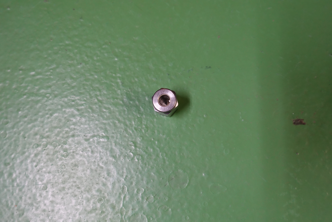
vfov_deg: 35.1
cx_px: 166
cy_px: 111
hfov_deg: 50.7
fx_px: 350
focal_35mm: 38
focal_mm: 13.92
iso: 640
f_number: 2.8
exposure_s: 1/40
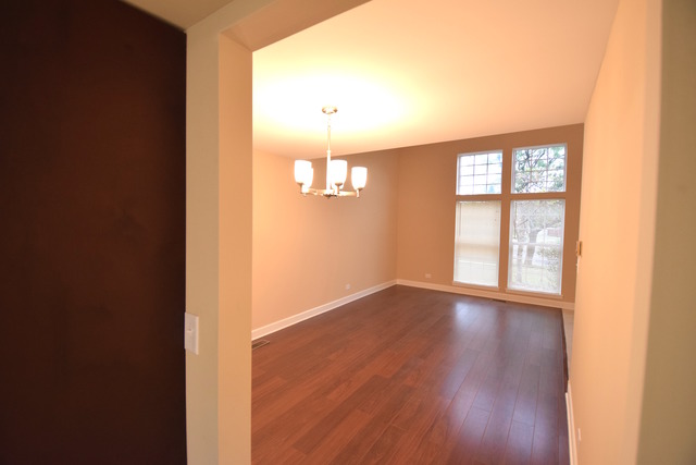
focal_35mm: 15
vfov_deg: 77.4
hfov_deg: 100.4
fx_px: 290
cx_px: 348
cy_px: 232
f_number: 3.5
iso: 1000
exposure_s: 1/60
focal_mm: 10
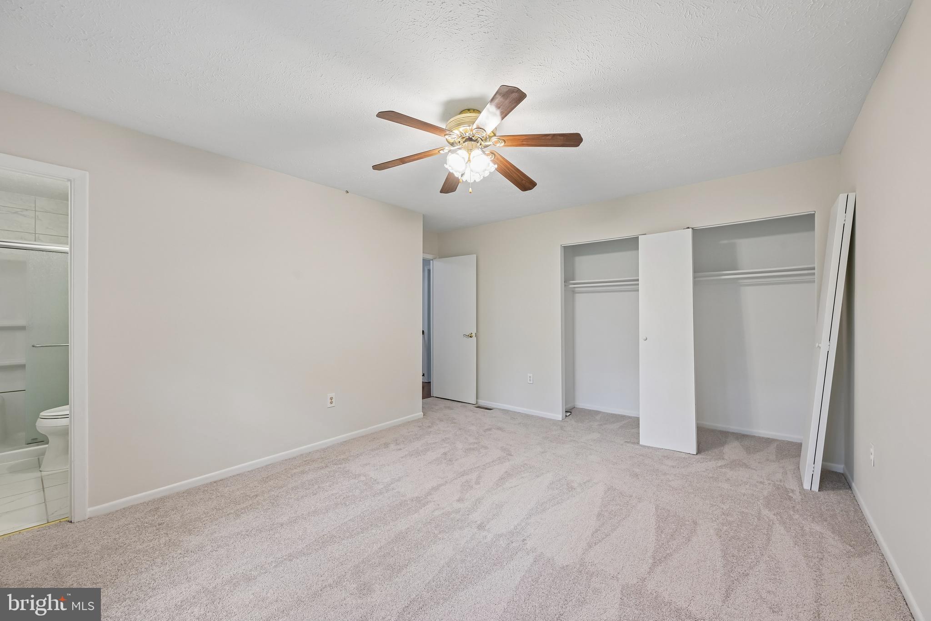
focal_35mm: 14
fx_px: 362
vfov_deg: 81.2
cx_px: 466
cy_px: 310
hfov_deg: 104.3
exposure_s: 1/8
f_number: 8
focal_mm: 14
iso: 400
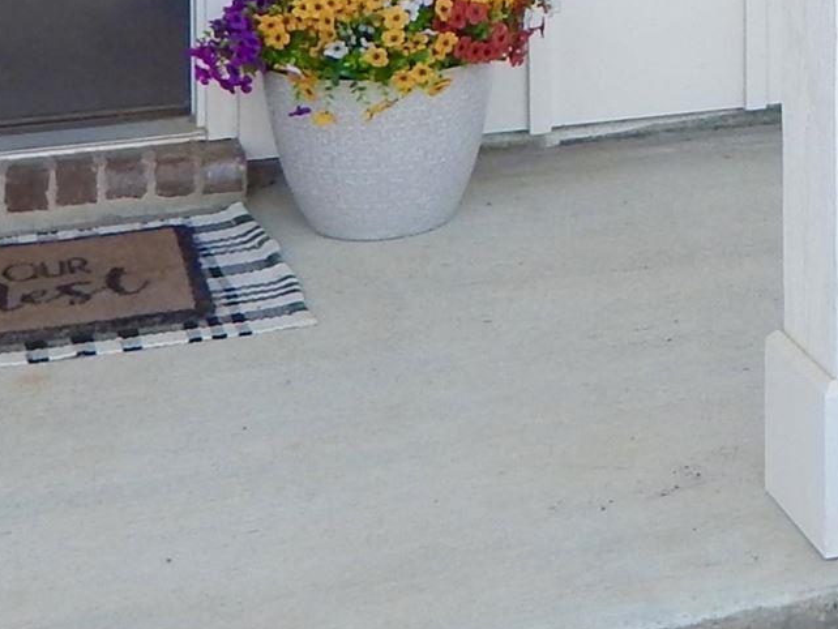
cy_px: -433
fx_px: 2664
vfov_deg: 12.5
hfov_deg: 16.9
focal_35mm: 110
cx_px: 1056
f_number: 3
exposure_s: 1/250
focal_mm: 4
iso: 125
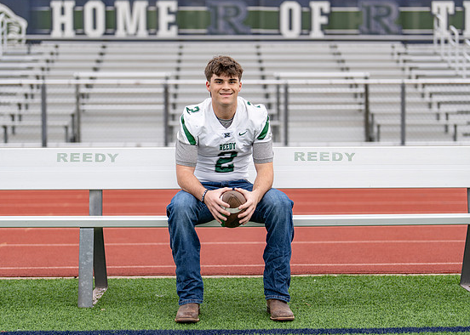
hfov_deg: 28.6
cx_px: 239
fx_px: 921
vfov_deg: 20.6
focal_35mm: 69
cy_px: 164
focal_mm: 50
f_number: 1.2
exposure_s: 1/400
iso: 100
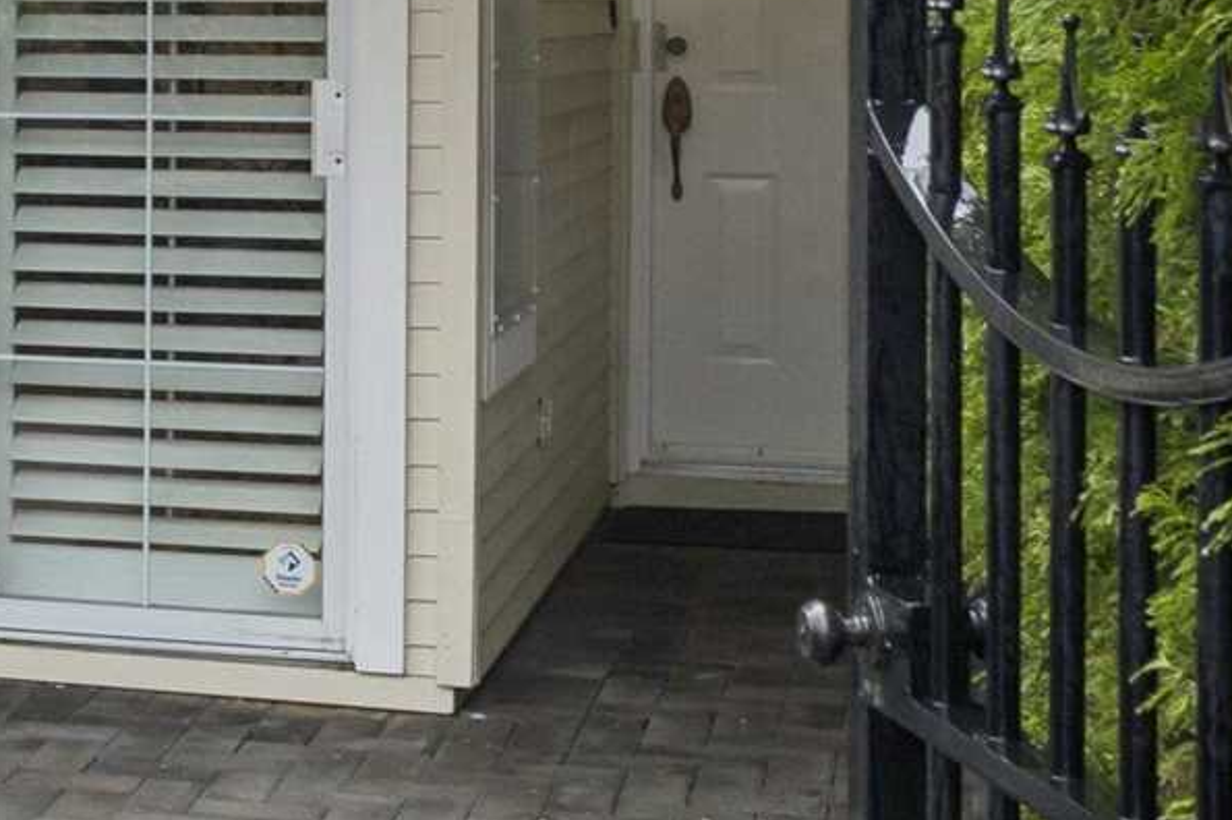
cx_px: -375
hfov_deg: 20.1
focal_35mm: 93
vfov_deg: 13.1
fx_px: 3181
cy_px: -729
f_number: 7.1
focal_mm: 18
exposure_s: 1/80
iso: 320
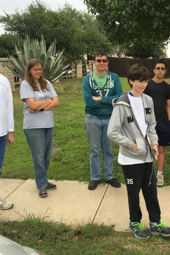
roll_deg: -1.0
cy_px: 126
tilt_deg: -10.2
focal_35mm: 41
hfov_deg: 31.7
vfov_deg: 47.4
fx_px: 291
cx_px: 137
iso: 25
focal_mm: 4.15
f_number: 2.2
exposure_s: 1/358
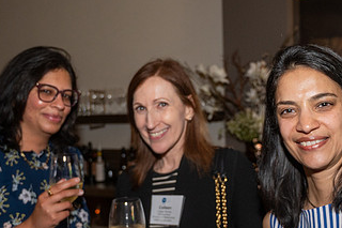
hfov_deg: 41.0
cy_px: 141
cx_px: 200
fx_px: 456
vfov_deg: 28.0
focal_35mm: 48
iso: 1600
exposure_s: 1/100
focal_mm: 26.5
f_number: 4
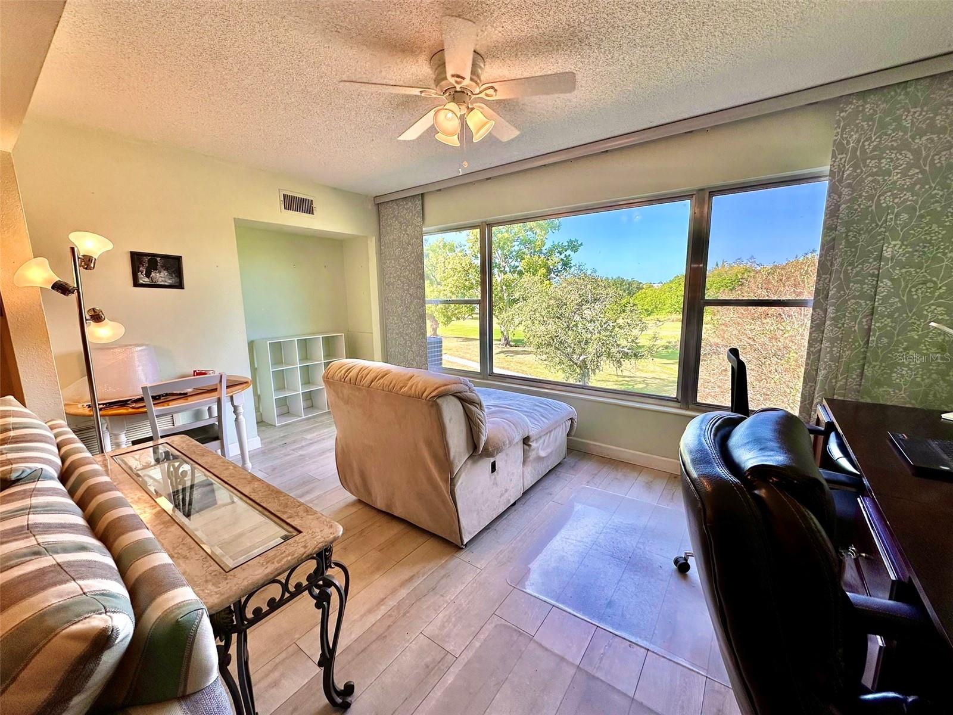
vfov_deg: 85.7
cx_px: 476
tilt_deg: -9.6
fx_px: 385
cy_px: 358
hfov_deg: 102.1
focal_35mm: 14
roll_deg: +1.3
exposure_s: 1/292
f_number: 2.2
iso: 40
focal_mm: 2.22
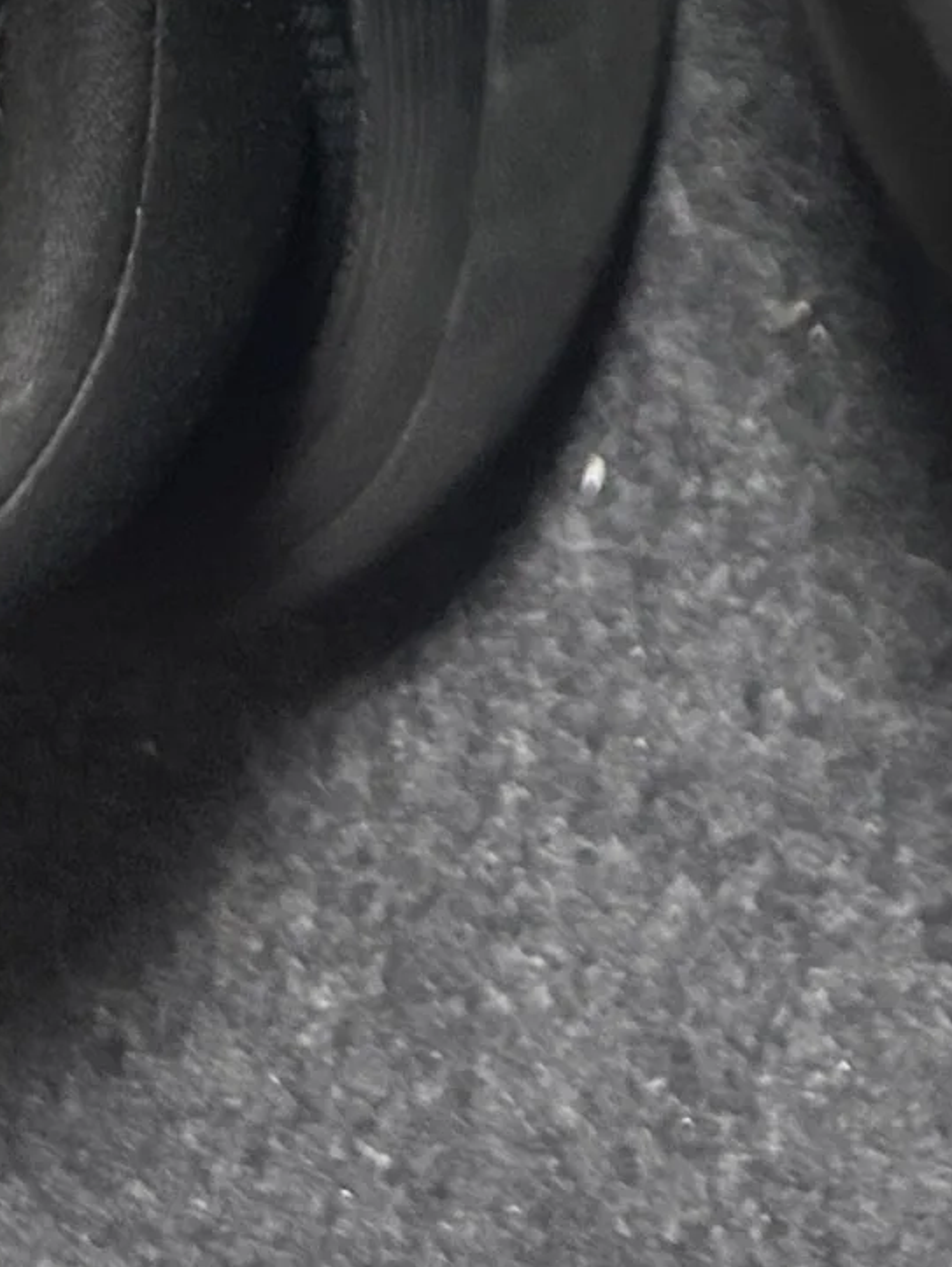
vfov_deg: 17.6
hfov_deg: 15.3
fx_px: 3371
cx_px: 1271
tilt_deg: -71.2
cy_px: -962
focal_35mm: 92
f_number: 1.5
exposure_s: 1/25
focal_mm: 5.7
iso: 640
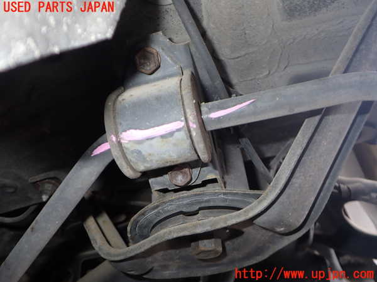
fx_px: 327
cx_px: 188
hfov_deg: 60.0
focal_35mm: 30
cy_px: 141
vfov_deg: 46.8
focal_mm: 5.4
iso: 200
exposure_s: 1/30
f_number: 6.3
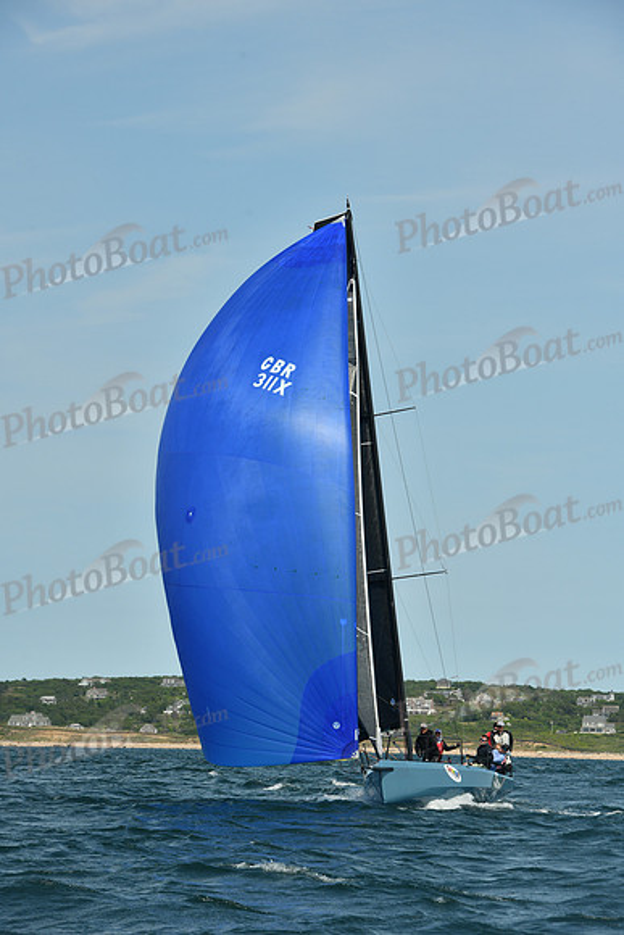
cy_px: 468
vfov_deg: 13.7
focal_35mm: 150
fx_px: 3897
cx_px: 312
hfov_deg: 9.2
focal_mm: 150
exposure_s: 1/1250
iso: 320
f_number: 9
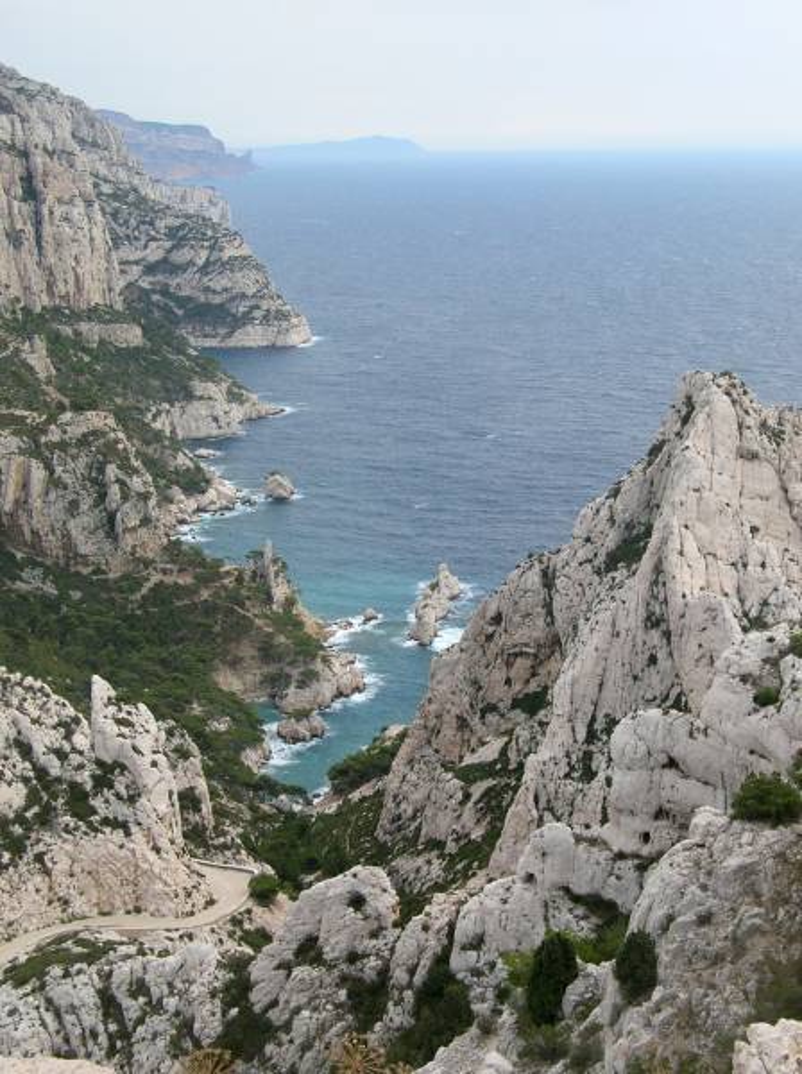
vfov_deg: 33.3
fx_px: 1797
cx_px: 401
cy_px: 537
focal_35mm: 58
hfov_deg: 25.2
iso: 50
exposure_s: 1/244
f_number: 4.4
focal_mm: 9.6
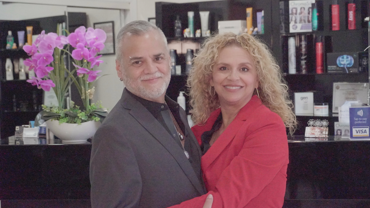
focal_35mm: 72
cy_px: 86
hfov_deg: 29.5
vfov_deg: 16.9
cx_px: 187
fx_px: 702
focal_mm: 45
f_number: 5.6
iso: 10000
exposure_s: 1/500
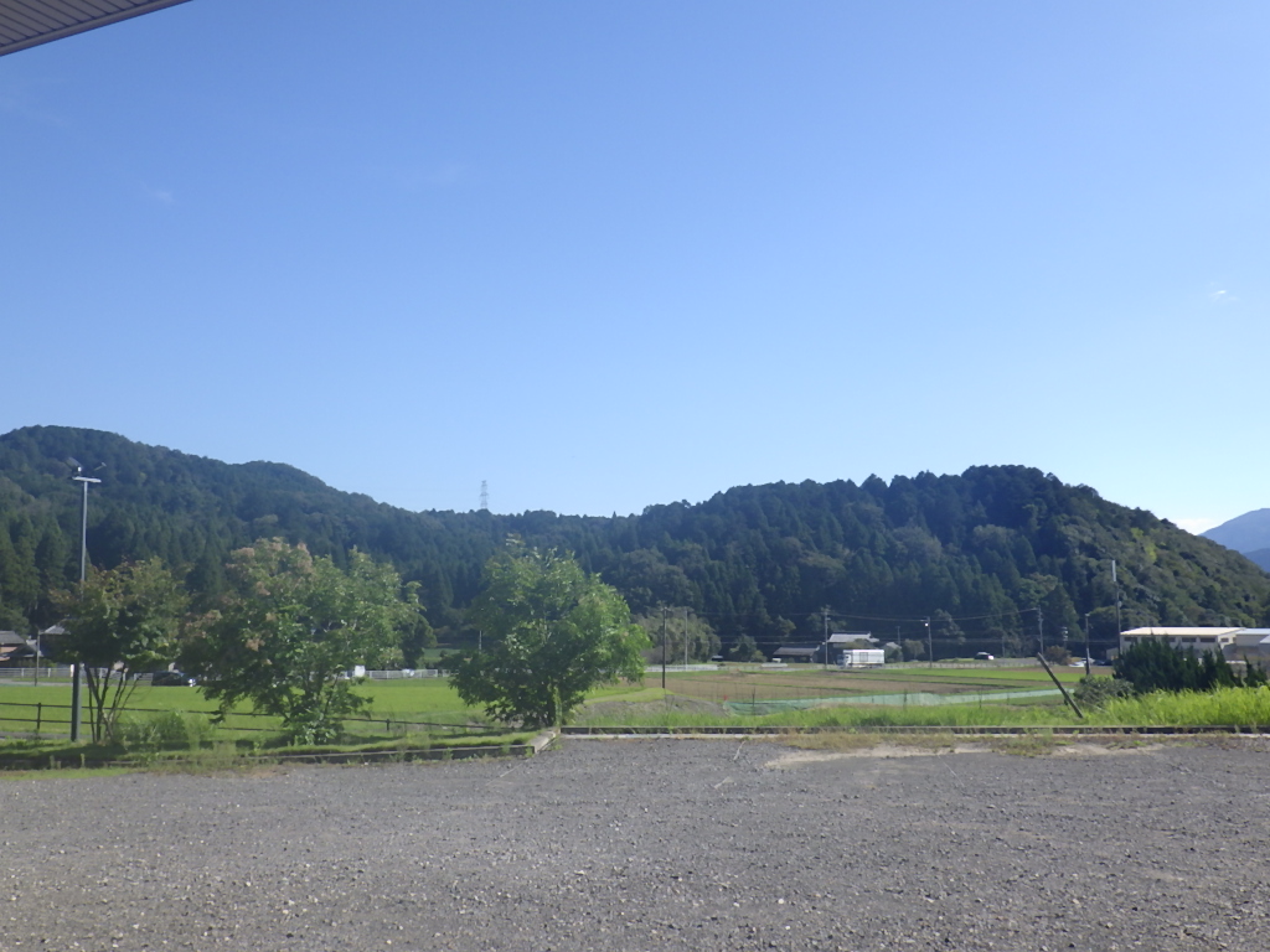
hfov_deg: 54.0
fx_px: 1247
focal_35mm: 34
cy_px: 476
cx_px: 635
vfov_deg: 41.8
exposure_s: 1/640
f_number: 4.6
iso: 125
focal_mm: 6.1
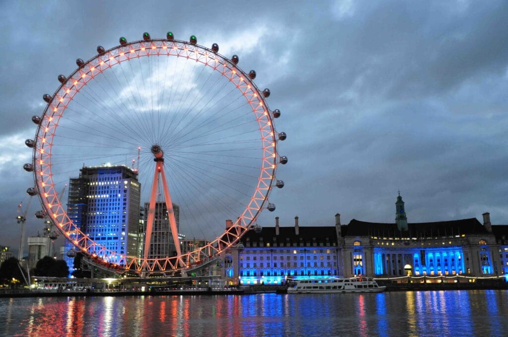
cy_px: 168
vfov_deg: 36.8
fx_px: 507
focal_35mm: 36
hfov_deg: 53.2
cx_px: 254
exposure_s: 1/4
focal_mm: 24
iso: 800
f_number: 5
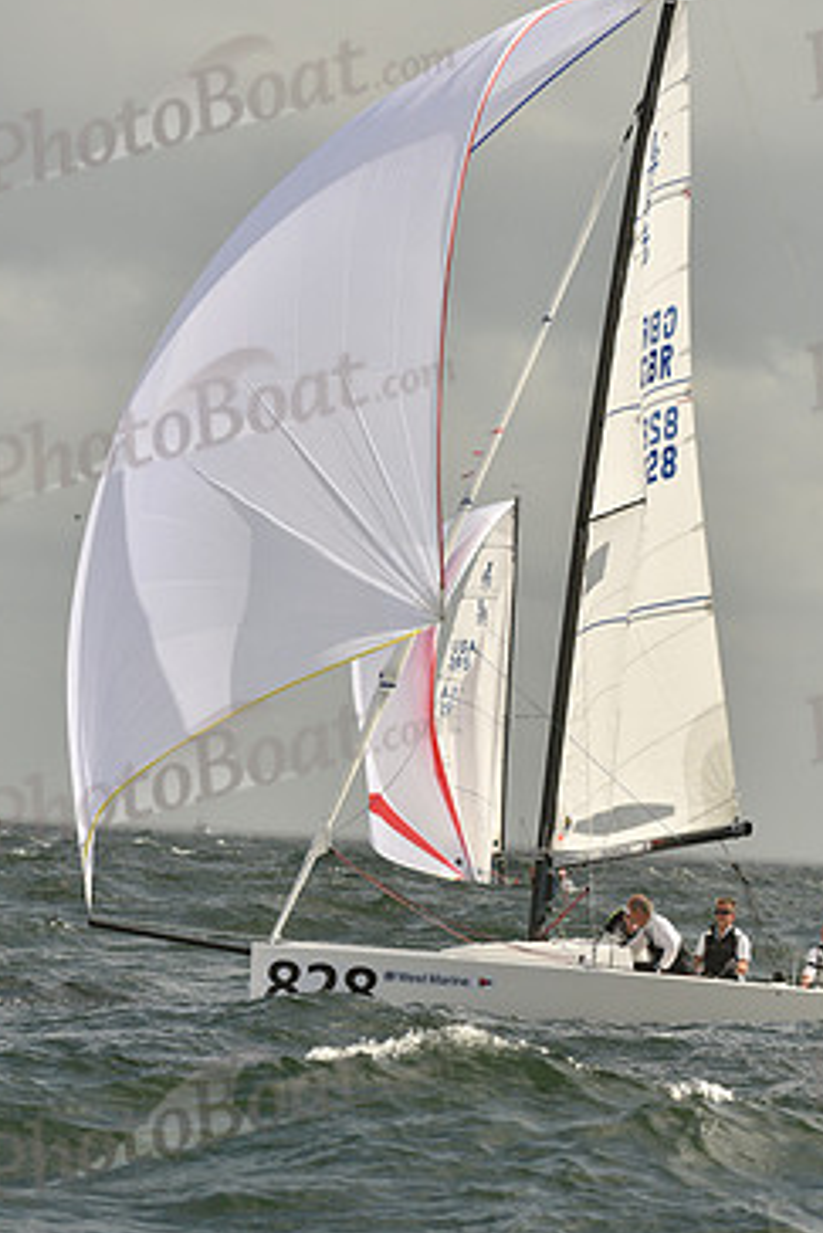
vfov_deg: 6.5
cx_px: 632
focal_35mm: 319
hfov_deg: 4.3
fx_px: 10928
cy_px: 549
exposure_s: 1/1600
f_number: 8
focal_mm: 200
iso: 320
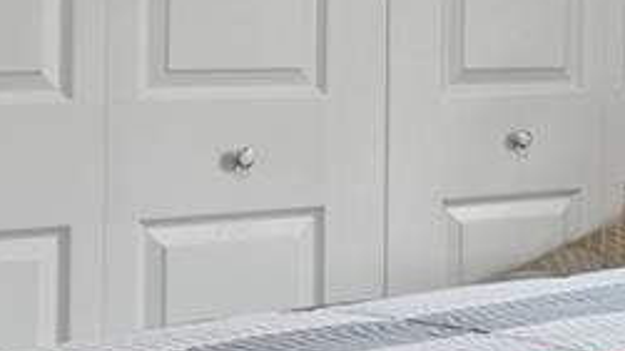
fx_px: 1773
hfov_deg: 17.6
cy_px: 77
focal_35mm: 107
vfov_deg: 11.3
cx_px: 989
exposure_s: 1/6
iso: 400
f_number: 8
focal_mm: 16
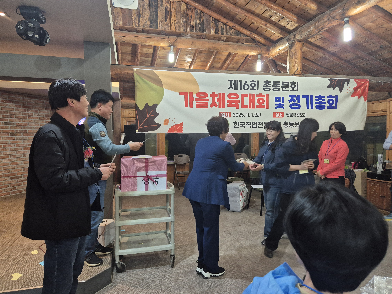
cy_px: 147
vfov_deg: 58.9
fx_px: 260
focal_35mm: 23
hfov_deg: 73.9
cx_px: 196
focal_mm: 5.4
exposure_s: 1/120
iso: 400
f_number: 1.8
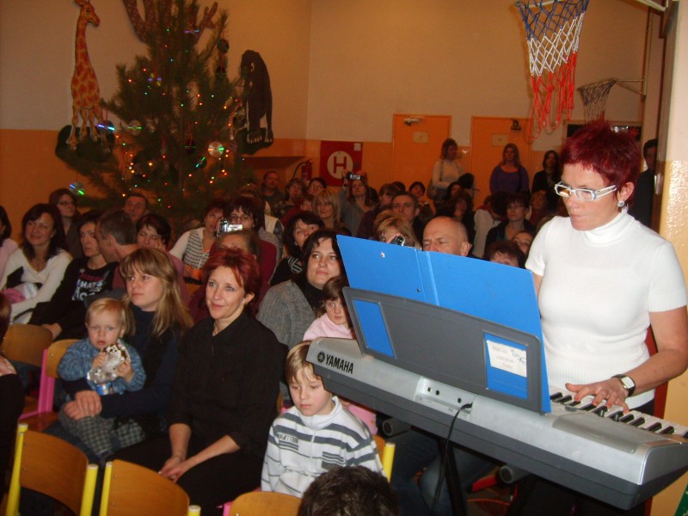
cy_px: 258
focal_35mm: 35
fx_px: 696
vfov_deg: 40.7
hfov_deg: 52.6
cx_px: 344
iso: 140
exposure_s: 1/45
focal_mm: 5.8
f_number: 2.8
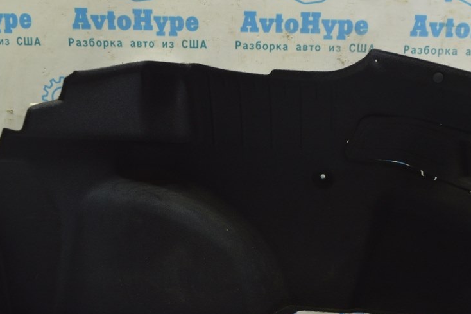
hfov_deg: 42.7
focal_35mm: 46
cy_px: 203
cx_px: 252
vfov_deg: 29.1
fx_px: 602
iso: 400
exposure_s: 1/20
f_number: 5.6
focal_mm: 22
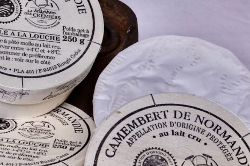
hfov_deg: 18.2
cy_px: 122
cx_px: 14
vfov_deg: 12.4
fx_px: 763
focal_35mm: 110
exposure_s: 1/5
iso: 100
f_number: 11
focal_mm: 19.03
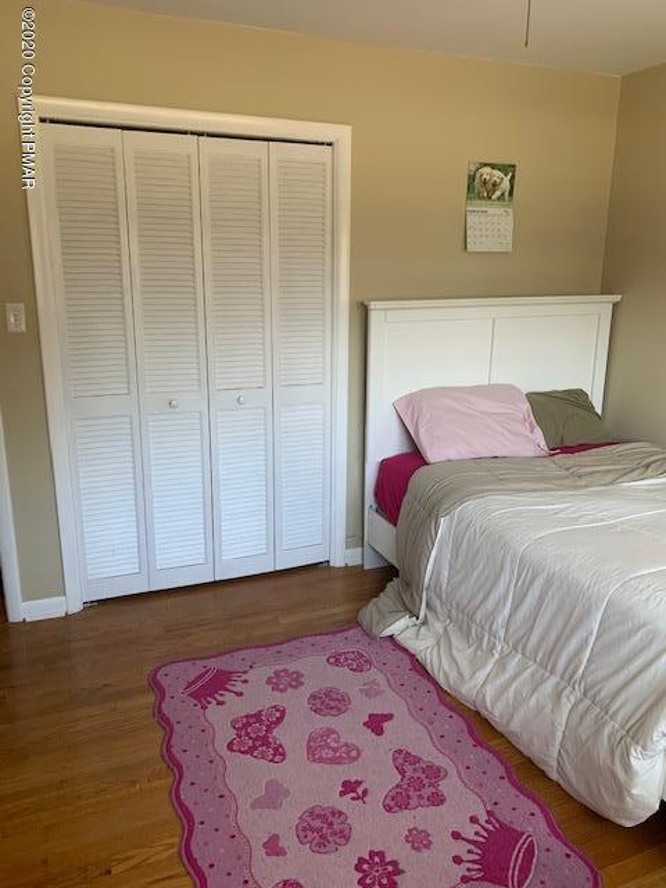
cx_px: 333
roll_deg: +0.1
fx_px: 667
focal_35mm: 26
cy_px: 444
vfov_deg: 67.3
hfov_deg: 53.1
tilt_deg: -12.1
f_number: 1.8
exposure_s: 1/60
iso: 100
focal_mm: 4.25
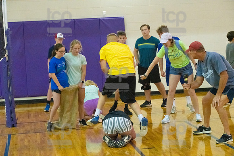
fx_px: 598
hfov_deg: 22.1
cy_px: 78
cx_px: 117
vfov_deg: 14.9
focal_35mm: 92
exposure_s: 1/640
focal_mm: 92
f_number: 4.5
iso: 6400
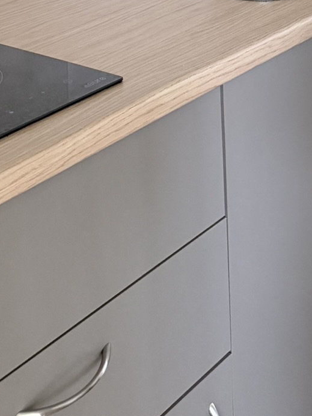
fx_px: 853
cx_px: 139
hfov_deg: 20.7
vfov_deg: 23.5
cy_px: -153
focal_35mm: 71
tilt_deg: -5.5
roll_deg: +2.4
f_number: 1.78
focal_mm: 6.76
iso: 500
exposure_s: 1/60
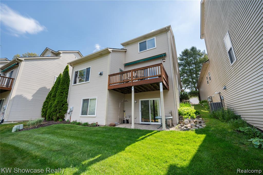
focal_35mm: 14
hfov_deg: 104.3
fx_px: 102
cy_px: 88
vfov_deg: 81.1
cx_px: 132
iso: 100
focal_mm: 14
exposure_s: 1/30
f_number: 11
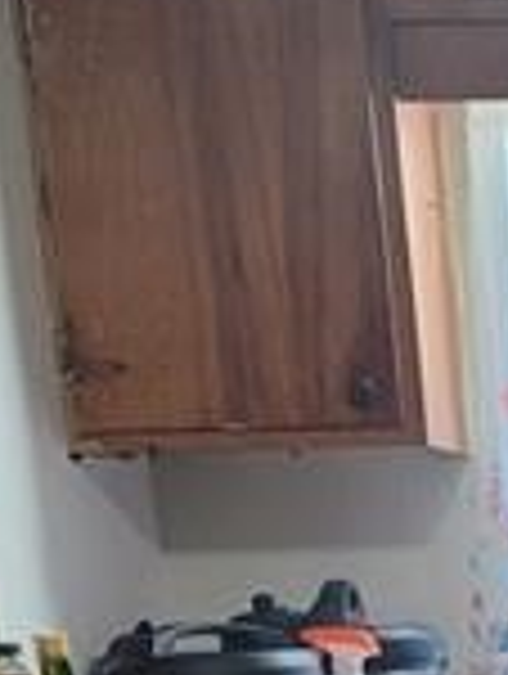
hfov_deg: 10.2
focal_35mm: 133
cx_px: 1074
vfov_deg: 13.7
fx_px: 2595
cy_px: 1084
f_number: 1.8
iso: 200
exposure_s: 1/40
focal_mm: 5
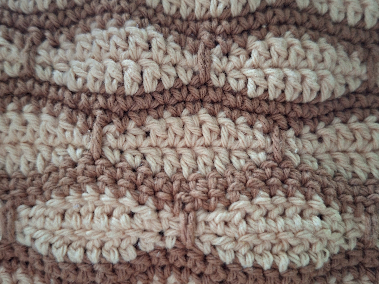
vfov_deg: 58.9
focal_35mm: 23
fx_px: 252
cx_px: 190
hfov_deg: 73.9
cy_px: 142
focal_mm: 5.54
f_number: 1.8
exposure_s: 1/25
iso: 500
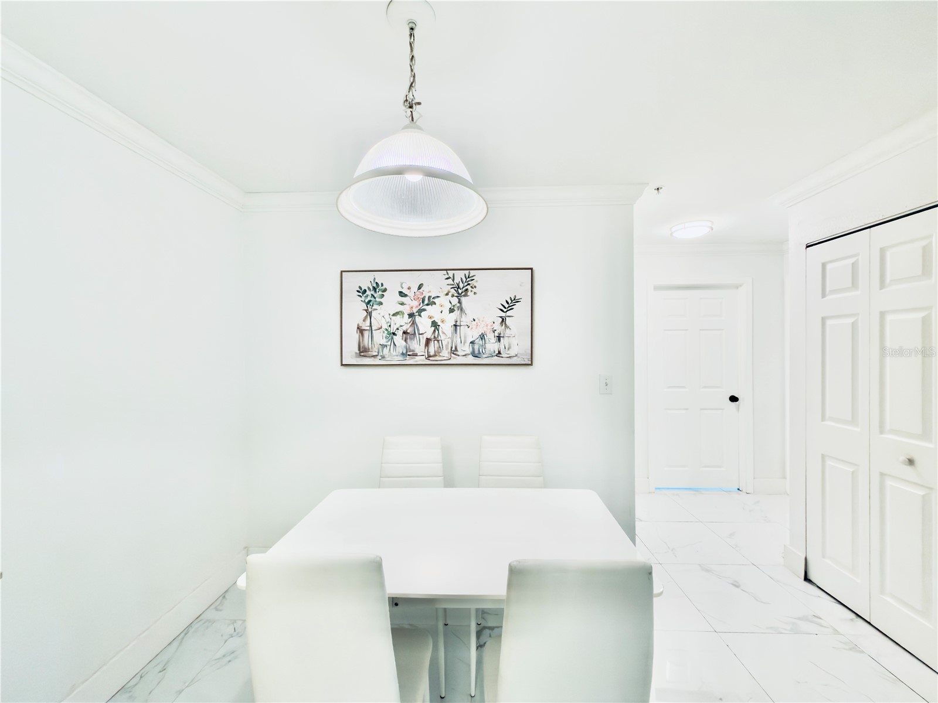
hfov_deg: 102.1
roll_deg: +0.3
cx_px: 469
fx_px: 379
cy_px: 352
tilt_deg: -0.5
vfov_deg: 85.7
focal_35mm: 14
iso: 64
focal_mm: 2.22
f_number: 2.2
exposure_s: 1/30
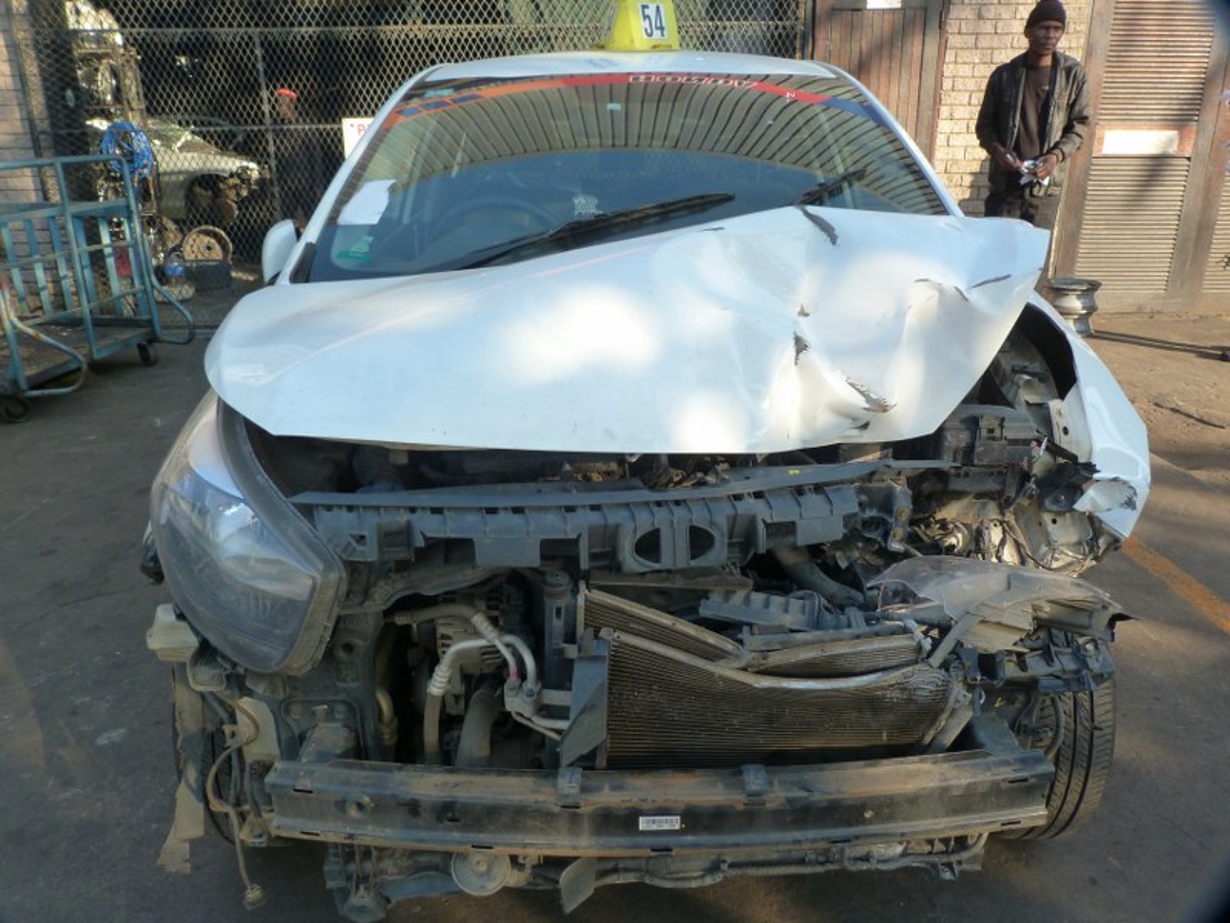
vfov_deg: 54.9
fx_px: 888
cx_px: 615
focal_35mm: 25
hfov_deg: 69.4
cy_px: 462
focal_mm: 4.5
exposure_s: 1/100
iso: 125
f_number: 4
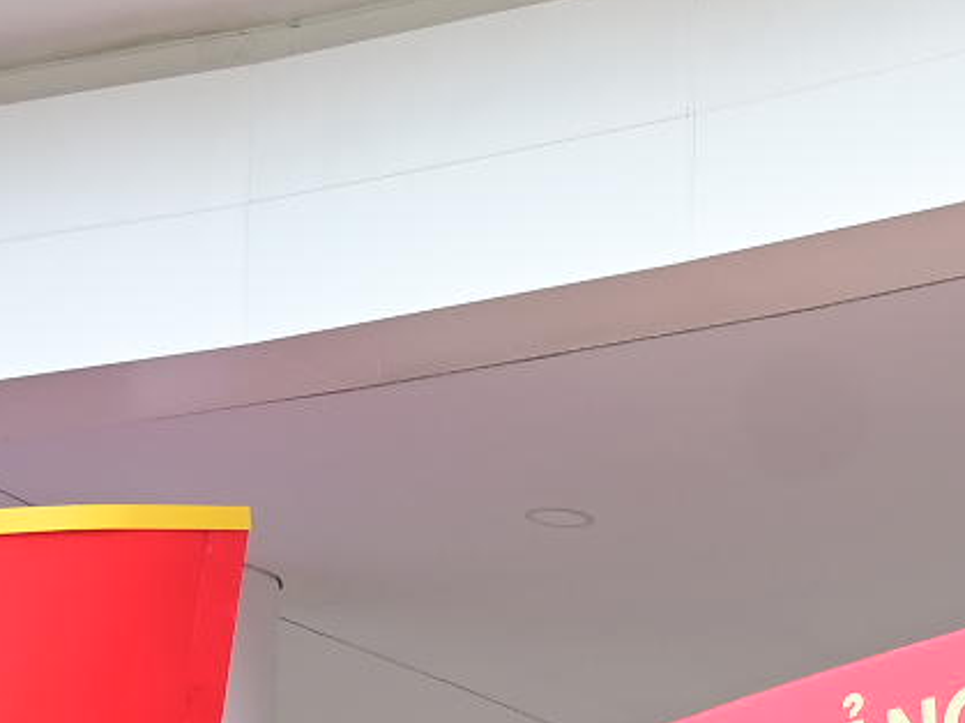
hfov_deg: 8.0
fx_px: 6382
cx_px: 2294
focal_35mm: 229
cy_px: 1907
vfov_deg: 6.1
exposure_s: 1/125
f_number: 4
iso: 320
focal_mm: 33
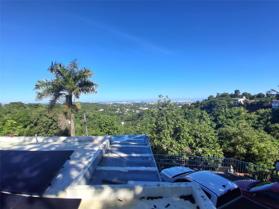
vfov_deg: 74.7
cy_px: 104
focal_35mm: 17
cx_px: 140
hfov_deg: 91.0
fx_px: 137
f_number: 2.2
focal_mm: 1.4
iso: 50
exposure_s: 1/1316
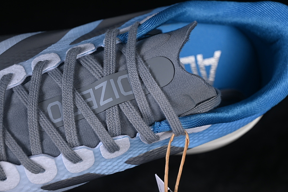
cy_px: 96
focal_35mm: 75
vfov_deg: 18.2
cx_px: 144
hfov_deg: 27.0
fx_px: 600
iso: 160
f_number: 7.1
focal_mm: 50
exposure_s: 1/80
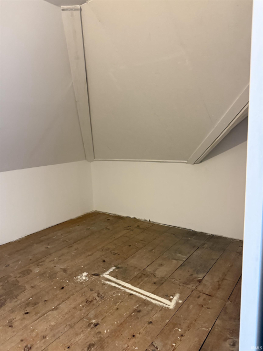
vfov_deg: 71.6
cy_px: 176
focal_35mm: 24
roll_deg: +2.0
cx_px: 132
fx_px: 243
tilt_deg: -9.0
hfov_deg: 56.8
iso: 800
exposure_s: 1/40
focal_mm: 6.76
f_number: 1.78
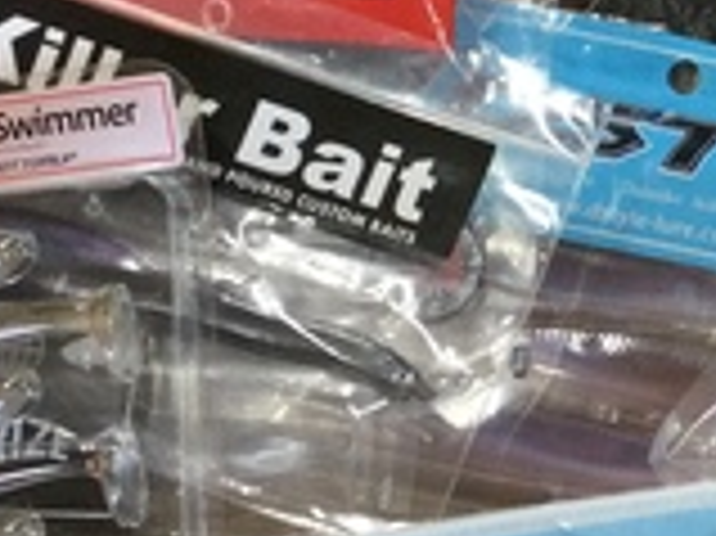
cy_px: 153
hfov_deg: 16.0
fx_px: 2418
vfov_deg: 12.6
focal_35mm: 117
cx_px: 923
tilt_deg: -70.4
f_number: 2.4
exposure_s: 1/30
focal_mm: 3.3
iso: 40
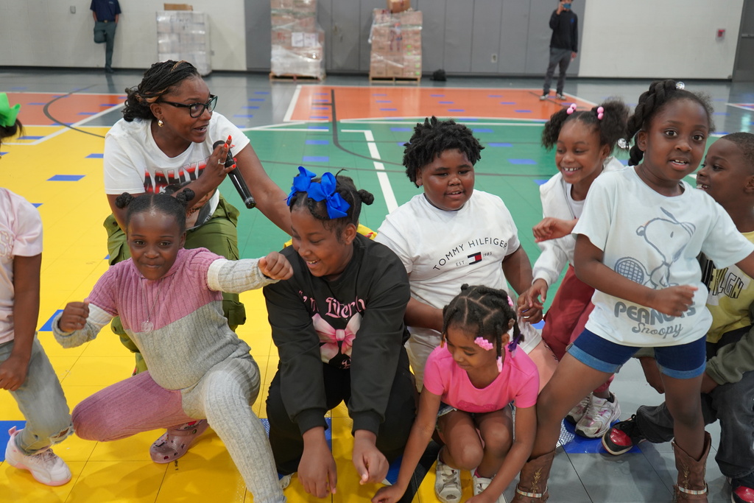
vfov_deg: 37.9
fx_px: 733
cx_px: 377
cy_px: 252
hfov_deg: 54.4
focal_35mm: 35
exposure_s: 1/160
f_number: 4
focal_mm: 35
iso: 2000
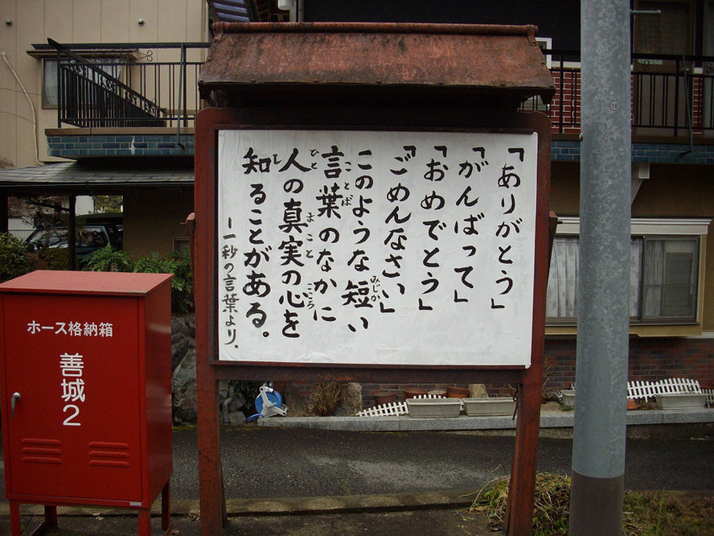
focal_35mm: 37
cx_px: 357
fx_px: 763
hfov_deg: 50.1
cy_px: 268
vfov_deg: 38.7
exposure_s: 1/125
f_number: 2.8
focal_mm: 6.2
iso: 134
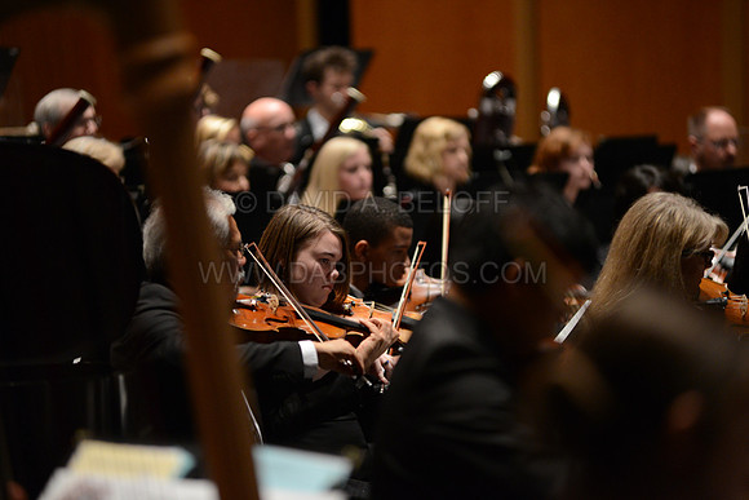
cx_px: 374
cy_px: 250
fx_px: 4162
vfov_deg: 6.9
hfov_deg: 10.3
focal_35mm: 200
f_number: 2.8
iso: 3200
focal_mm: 200
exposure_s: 1/250
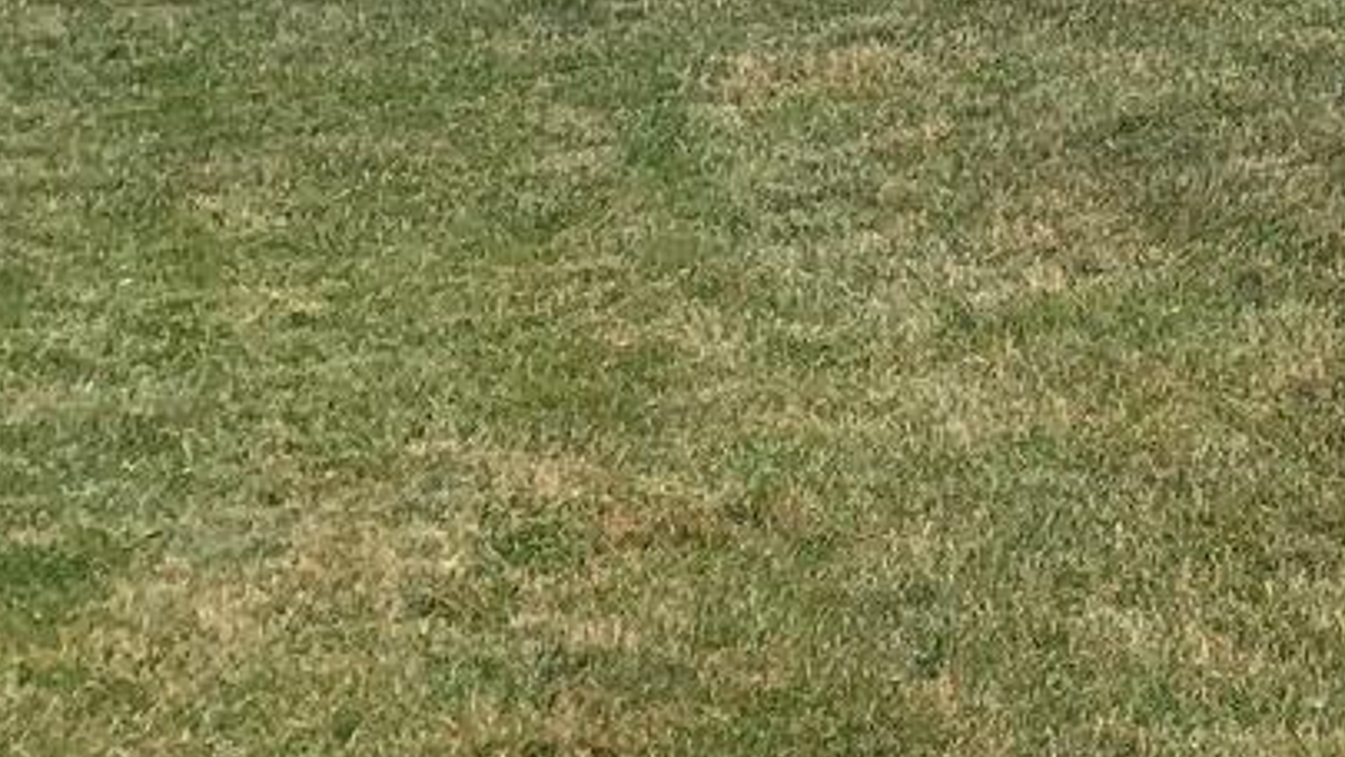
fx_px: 5030
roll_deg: -0.3
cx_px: 2288
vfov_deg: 8.1
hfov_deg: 13.8
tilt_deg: +7.2
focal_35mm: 141
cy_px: -893
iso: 25
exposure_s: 1/311
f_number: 1.8
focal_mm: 4.25
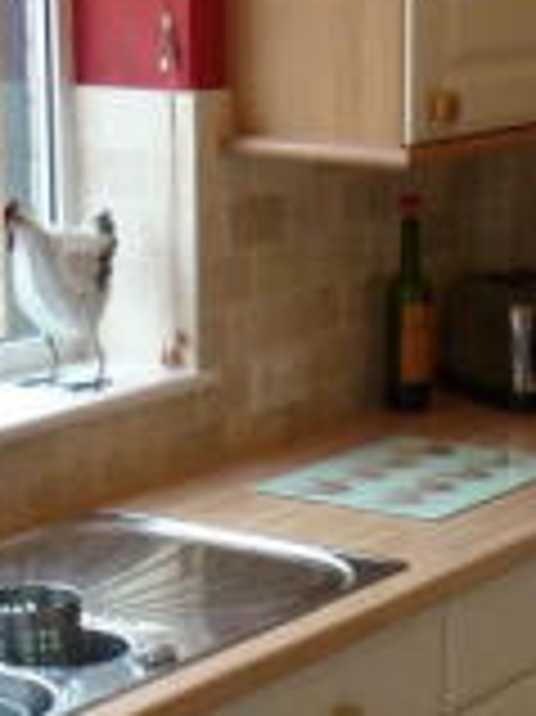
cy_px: 664
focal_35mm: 121
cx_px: 561
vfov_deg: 16.1
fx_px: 2501
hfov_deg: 12.1
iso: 320
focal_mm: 5.5
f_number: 2.8
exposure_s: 1/200
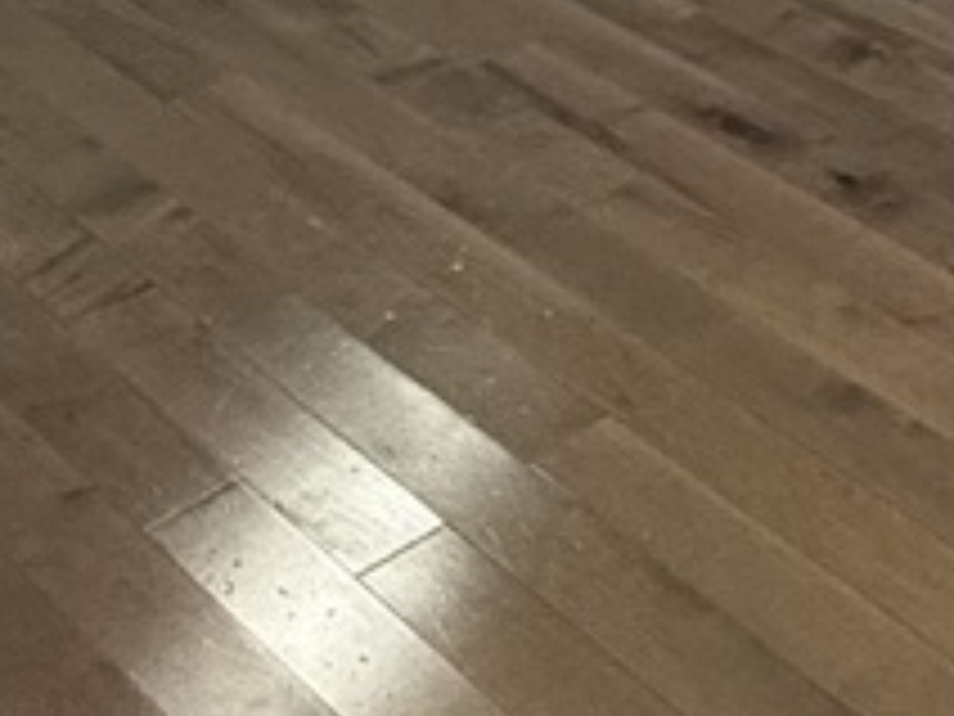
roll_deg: +1.0
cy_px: -1193
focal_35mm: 95
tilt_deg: -0.9
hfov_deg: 19.6
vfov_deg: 11.6
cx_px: 1094
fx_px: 2618
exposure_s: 1/120
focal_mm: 2.22
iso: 320
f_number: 2.2
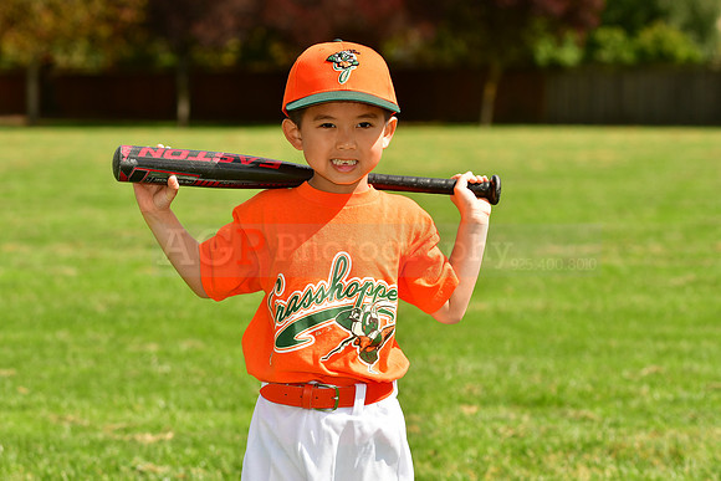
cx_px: 360
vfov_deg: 8.7
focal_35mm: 158
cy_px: 240
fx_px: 3155
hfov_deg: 13.0
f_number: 5
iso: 200
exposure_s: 1/1000
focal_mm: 105
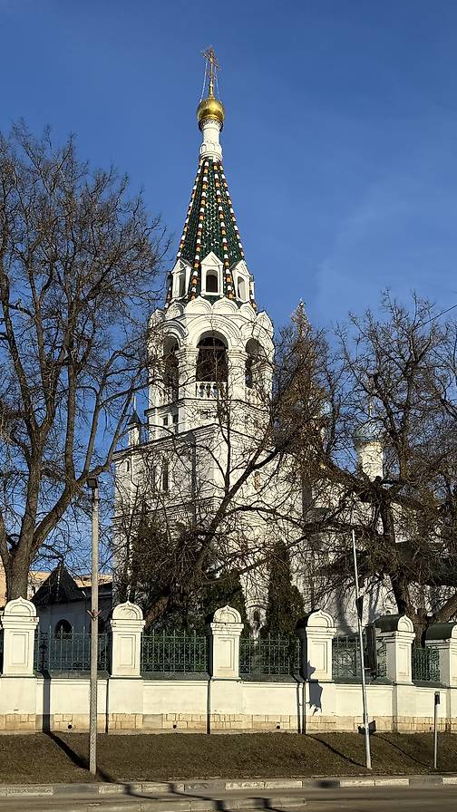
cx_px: 268
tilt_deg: +18.2
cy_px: 407
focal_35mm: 35
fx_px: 754
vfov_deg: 56.6
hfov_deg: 33.6
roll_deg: +0.8
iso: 80
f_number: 1.78
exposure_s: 1/4608
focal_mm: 6.76
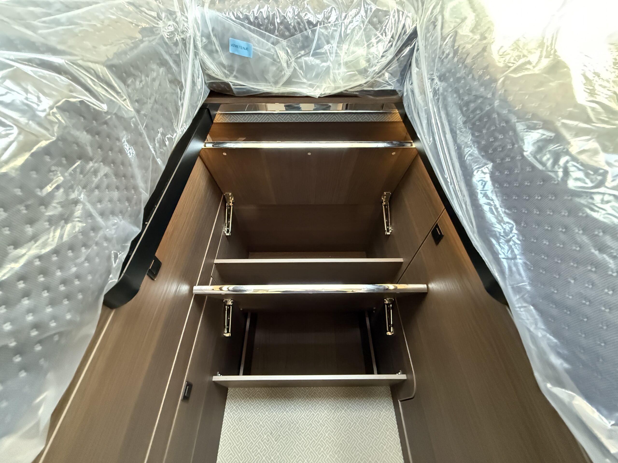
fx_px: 250
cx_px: 309
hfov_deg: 102.1
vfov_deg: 85.7
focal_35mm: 14
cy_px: 232
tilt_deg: -49.3
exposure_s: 1/54
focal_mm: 2.22
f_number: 2.2
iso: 1250
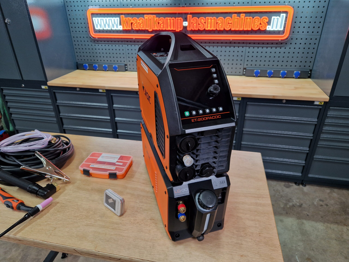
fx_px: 232
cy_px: 131
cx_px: 174
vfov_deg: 58.9
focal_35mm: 23
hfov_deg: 73.9
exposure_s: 1/50
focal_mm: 5.4
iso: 125
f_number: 1.8
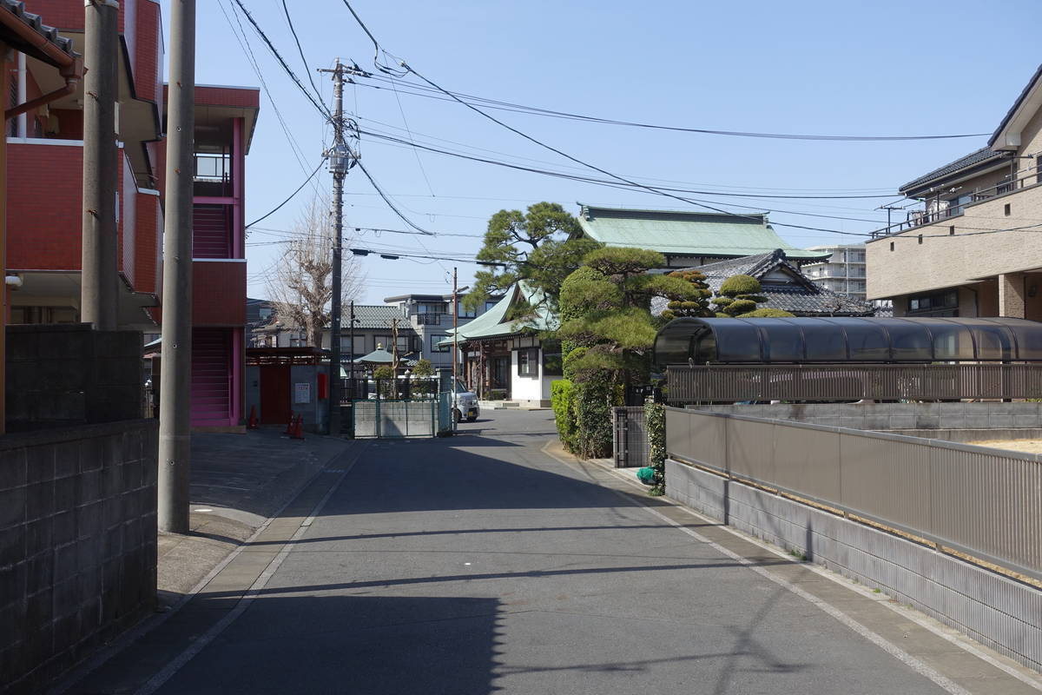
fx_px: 1187
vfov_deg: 32.6
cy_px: 348
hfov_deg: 47.4
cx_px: 521
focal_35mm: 41
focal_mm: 15.1
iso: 125
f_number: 5.6
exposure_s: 1/500
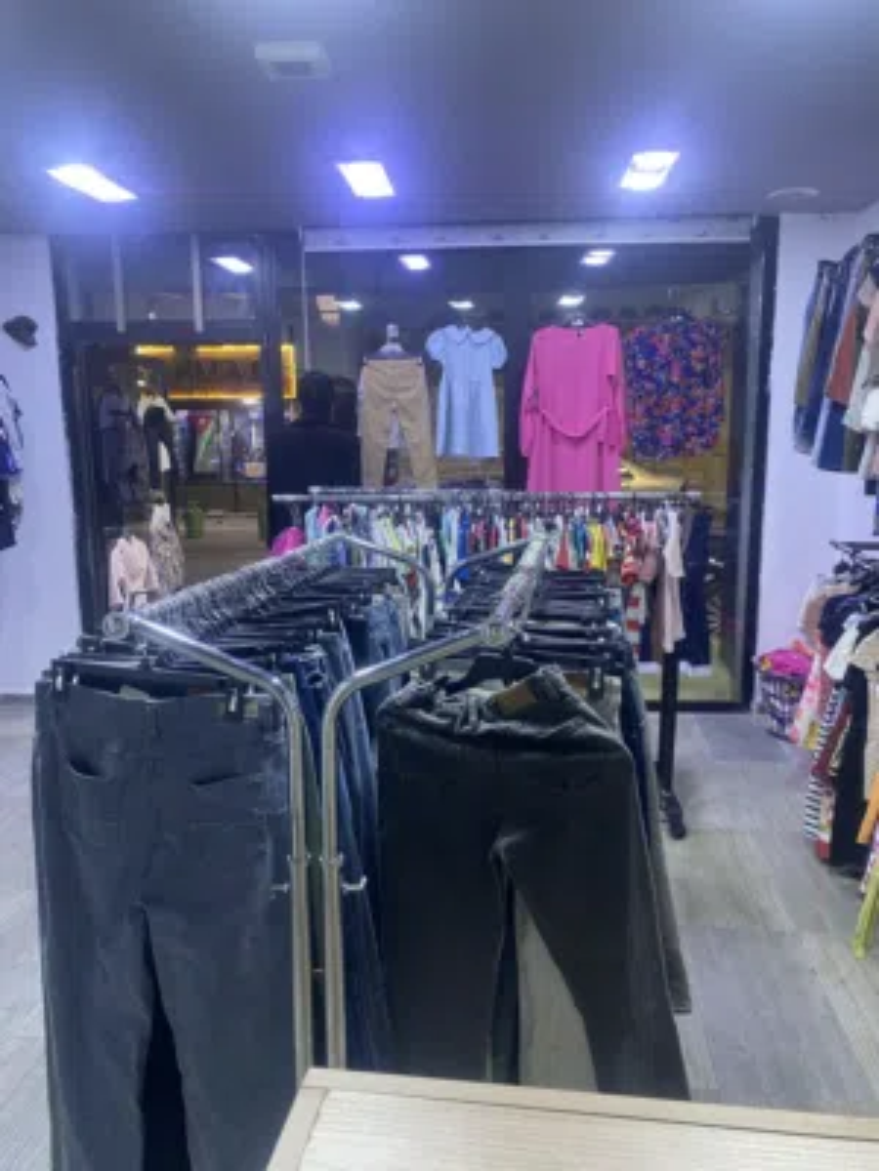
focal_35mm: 26
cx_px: 440
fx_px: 880
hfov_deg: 53.1
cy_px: 586
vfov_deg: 67.3
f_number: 1.8
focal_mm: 4.25
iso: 160
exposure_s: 1/50
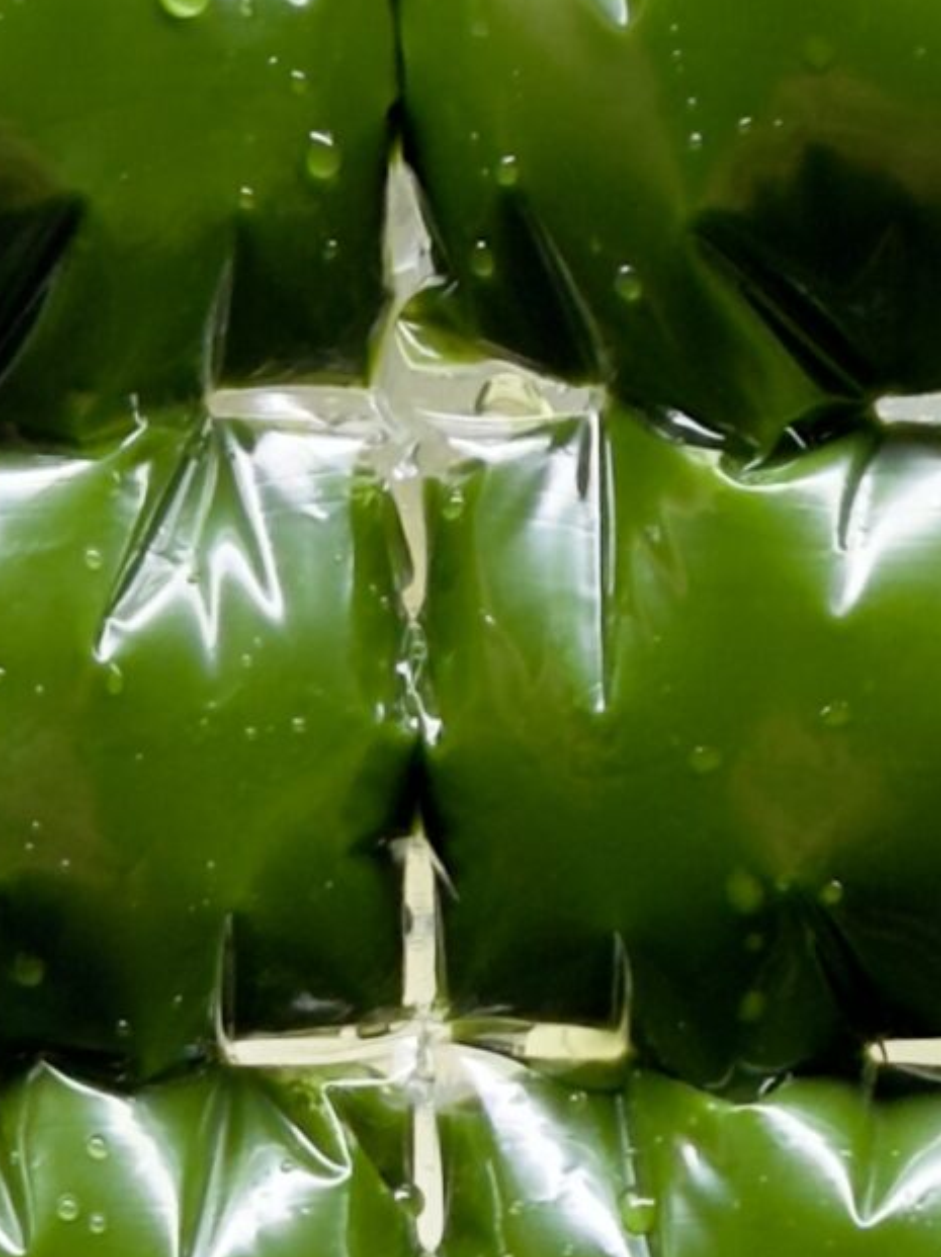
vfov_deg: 19.7
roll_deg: +4.3
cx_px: 395
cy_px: 972
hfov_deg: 14.9
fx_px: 3592
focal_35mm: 99
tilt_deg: -25.3
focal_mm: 2.22
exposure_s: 1/100
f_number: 2.2
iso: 160
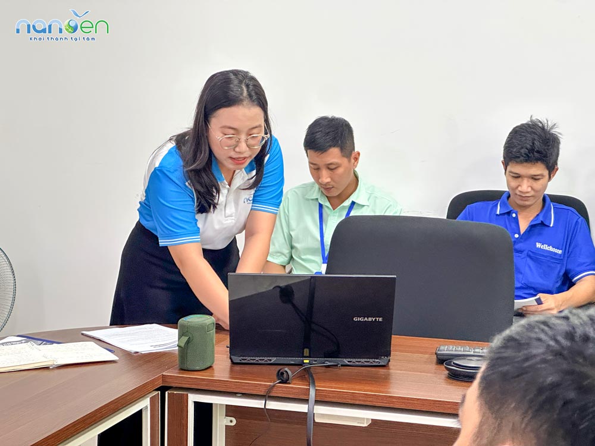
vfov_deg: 19.1
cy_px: 223
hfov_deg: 25.3
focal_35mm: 77
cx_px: 298
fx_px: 1324
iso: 320
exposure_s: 1/60
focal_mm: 9
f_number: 2.8
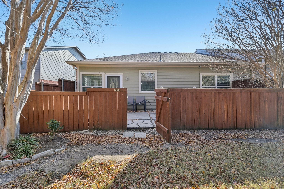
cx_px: 142
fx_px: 122
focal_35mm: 16
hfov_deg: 98.5
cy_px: 94
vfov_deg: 75.5
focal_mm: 15.5
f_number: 8
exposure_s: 1/320
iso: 400
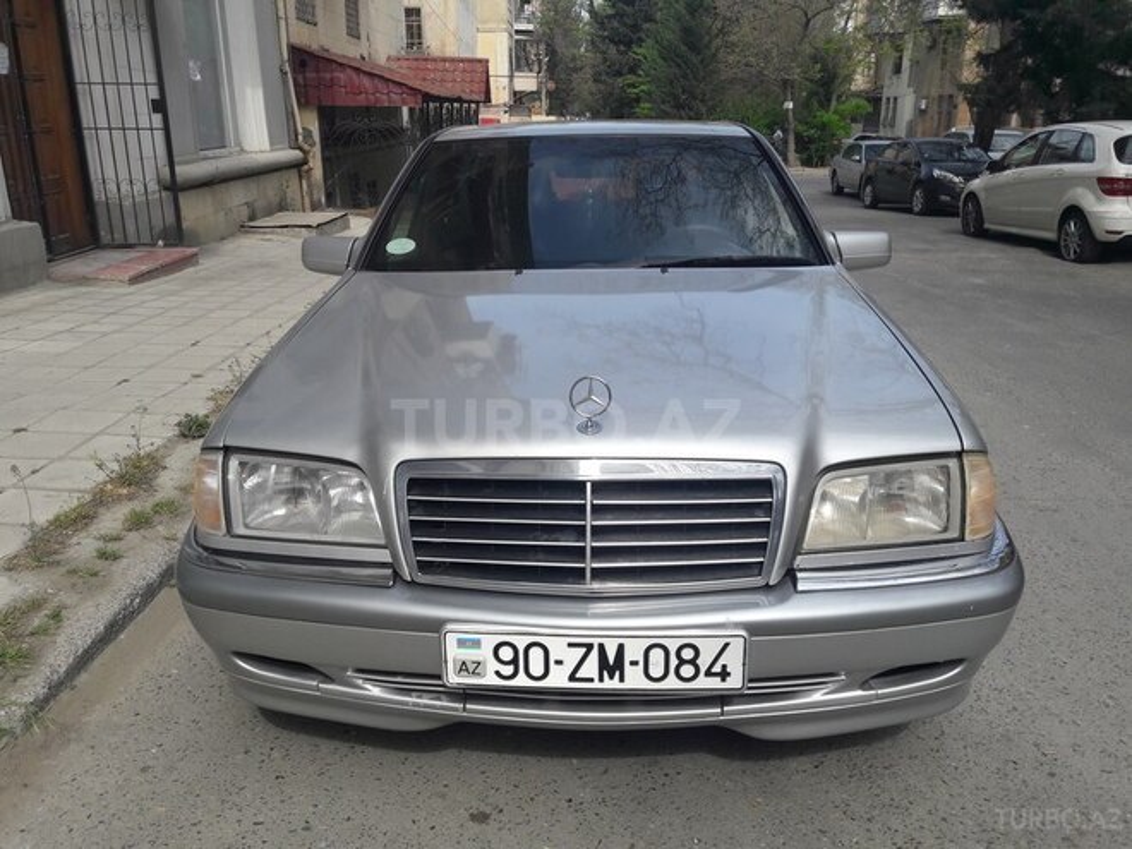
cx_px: 566
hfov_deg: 63.4
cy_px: 424
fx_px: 916
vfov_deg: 49.7
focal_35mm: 28
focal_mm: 3.7
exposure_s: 1/899
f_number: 1.9
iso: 40
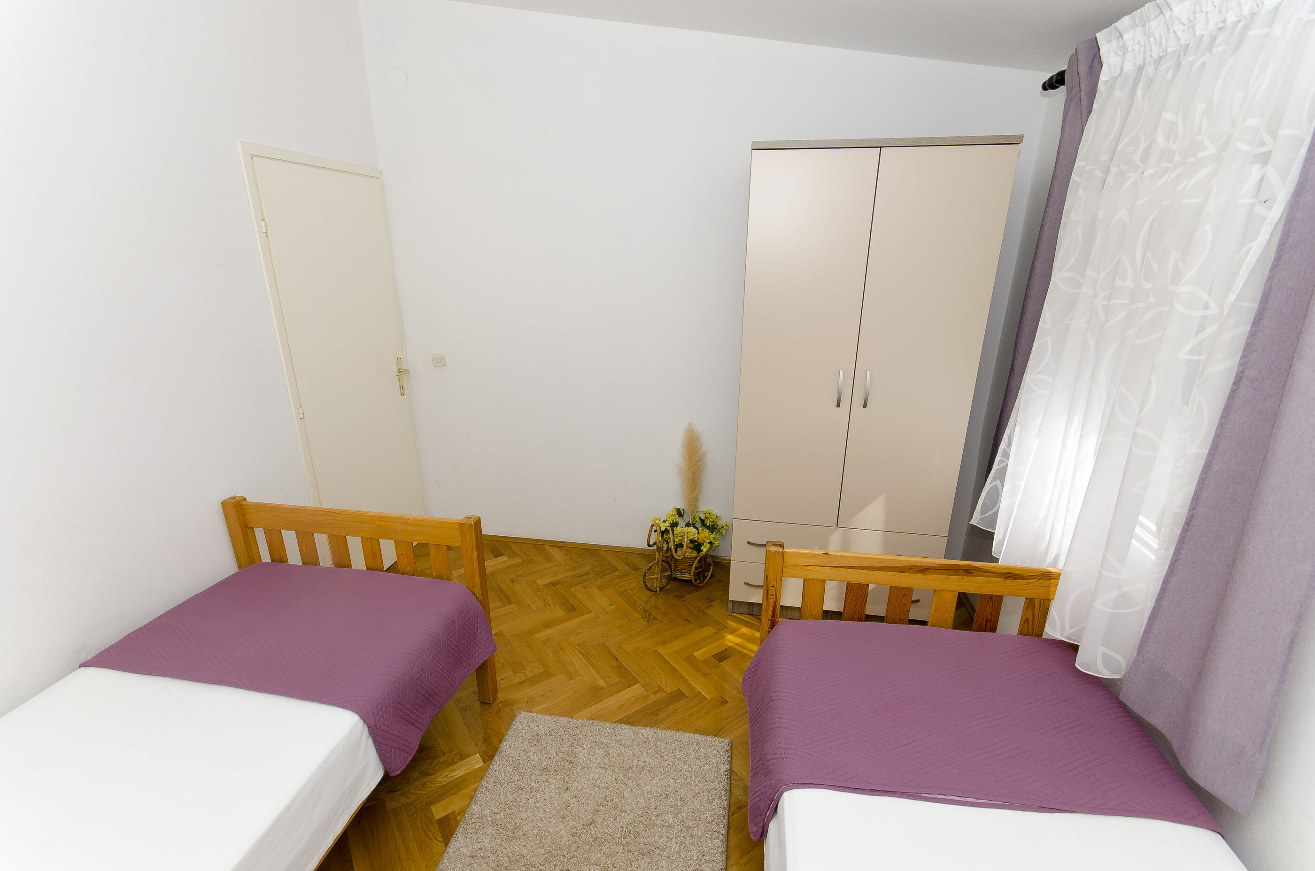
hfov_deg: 100.5
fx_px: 547
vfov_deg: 77.1
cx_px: 658
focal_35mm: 15
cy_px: 436
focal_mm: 10
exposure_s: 1/200
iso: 200
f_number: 8
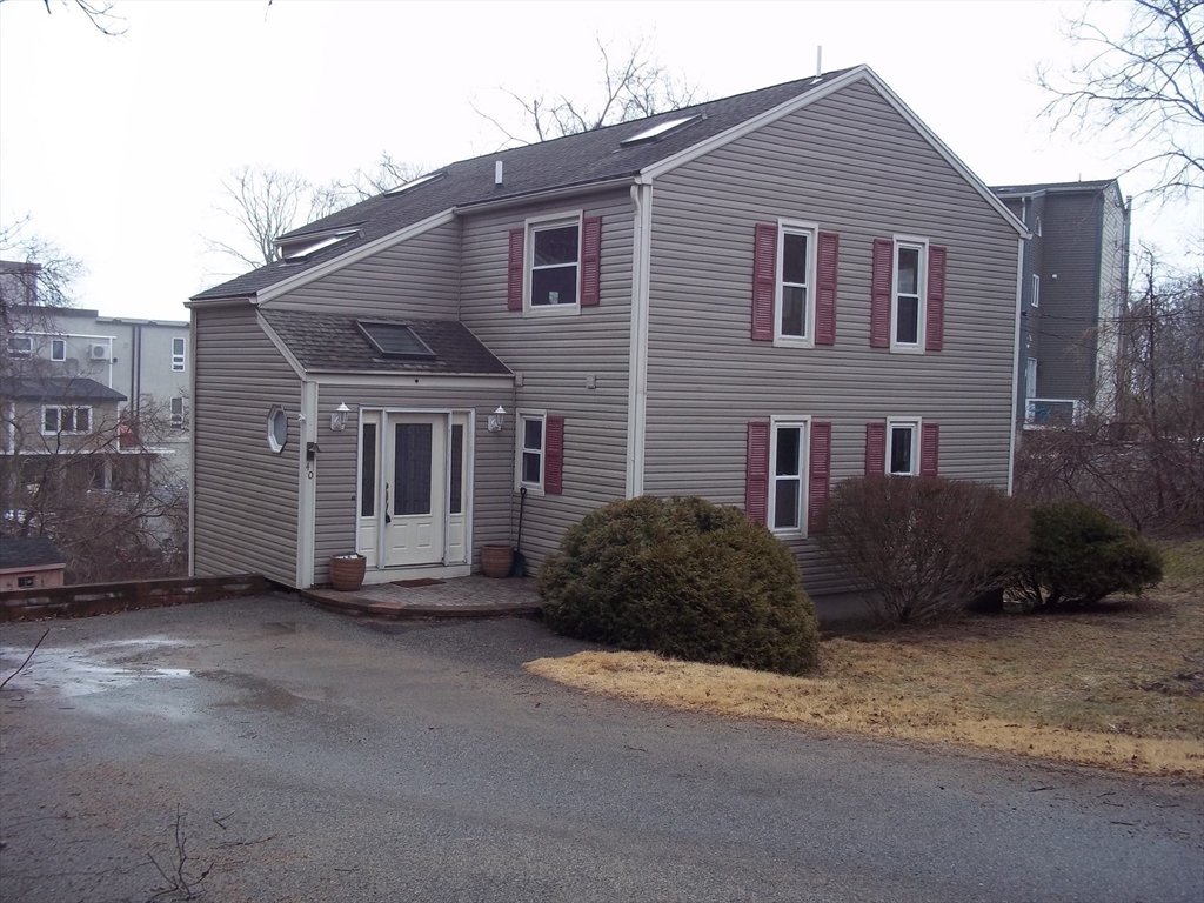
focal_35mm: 36
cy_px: 452
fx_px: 1252
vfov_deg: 39.7
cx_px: 602
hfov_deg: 51.4
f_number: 3.1
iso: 80
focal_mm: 6.5
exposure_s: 1/400
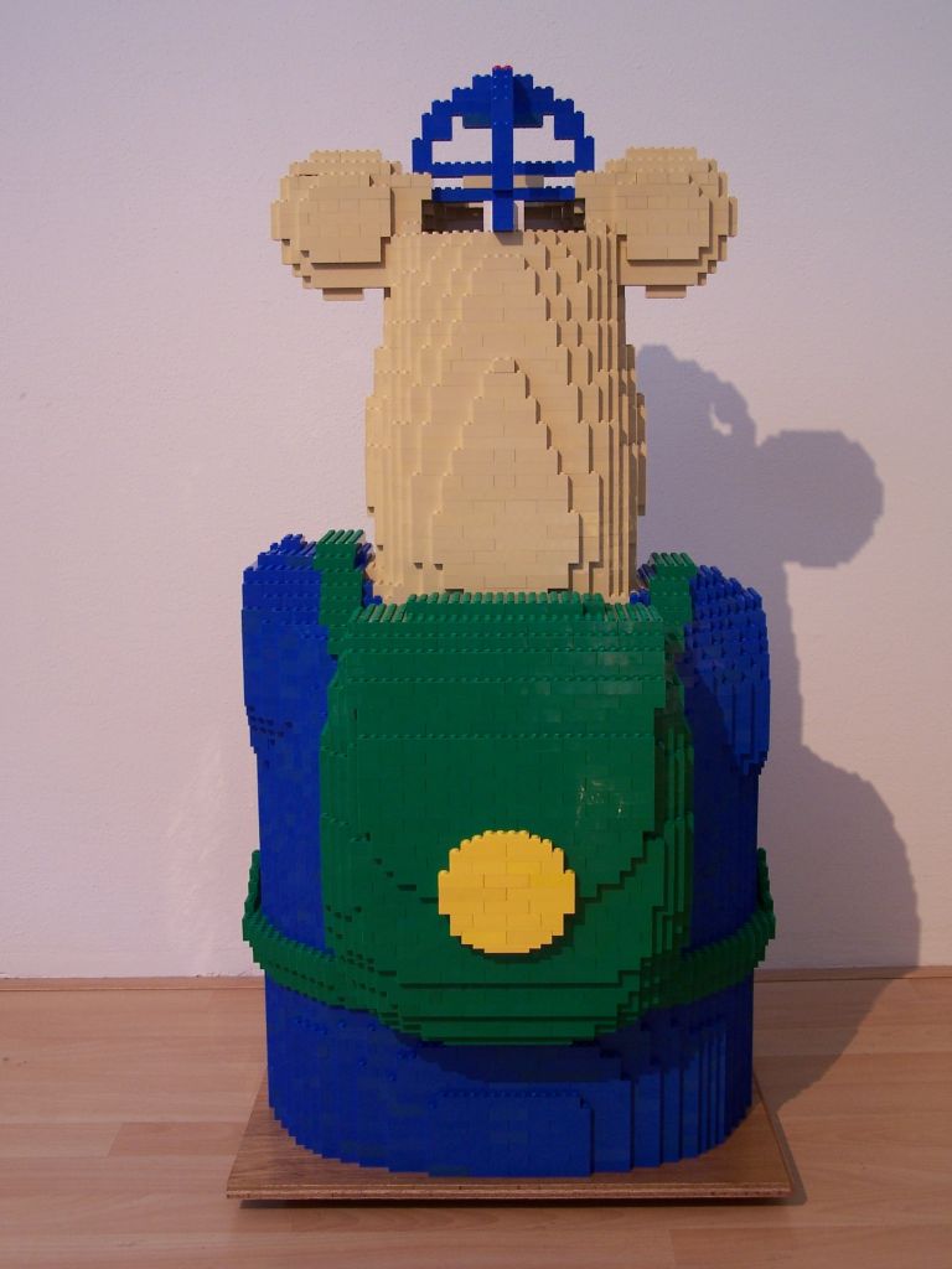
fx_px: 1760
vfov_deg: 39.7
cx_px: 476
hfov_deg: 30.3
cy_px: 634
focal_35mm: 48
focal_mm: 8
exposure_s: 1/3
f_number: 3
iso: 80
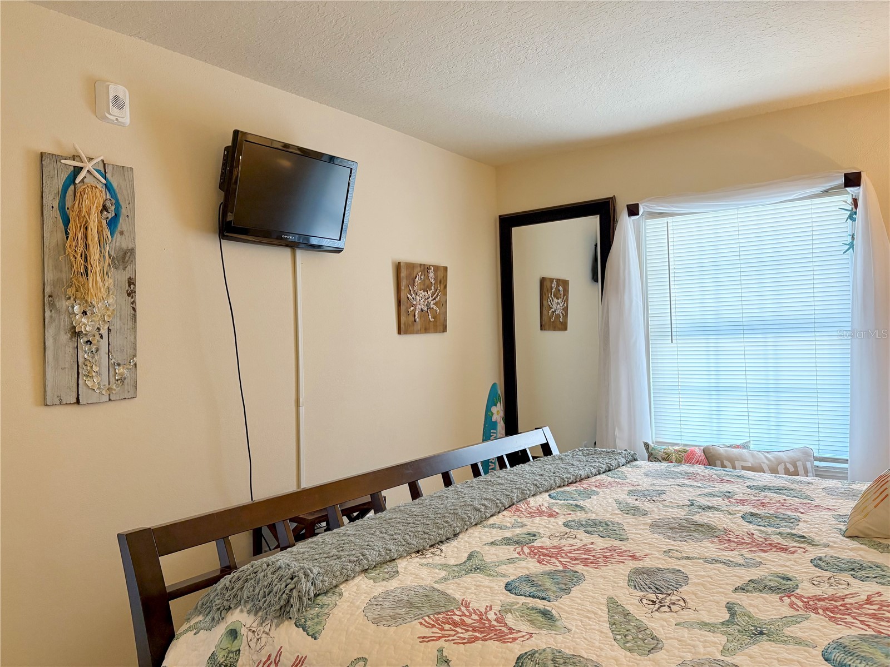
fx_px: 668
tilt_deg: -0.2
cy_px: 334
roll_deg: +2.5
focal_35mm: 26
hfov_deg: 67.3
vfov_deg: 53.1
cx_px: 445
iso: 200
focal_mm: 5.96
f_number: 1.6
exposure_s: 1/60
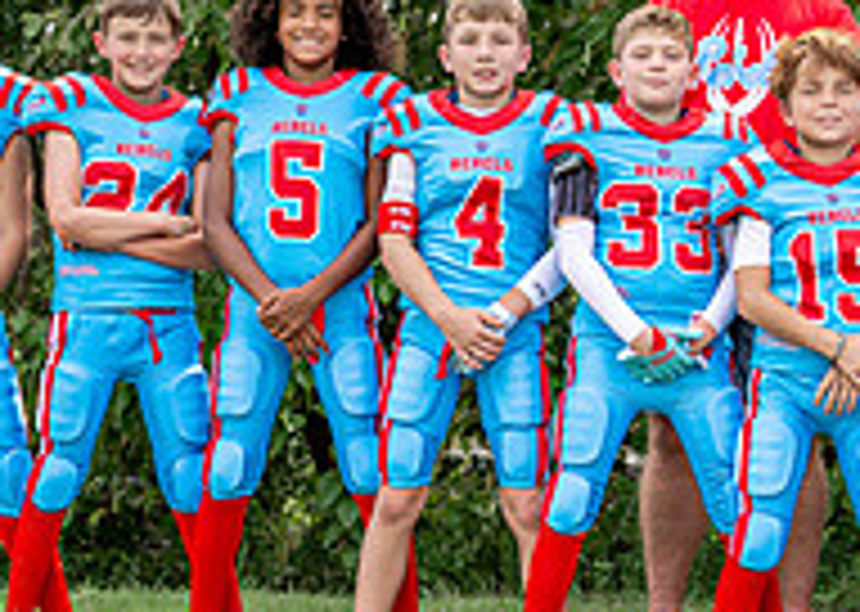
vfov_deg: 8.4
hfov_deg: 11.6
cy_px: 372
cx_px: 979
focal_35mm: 170
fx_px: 4148
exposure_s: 1/800
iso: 100
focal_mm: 50
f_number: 2.5
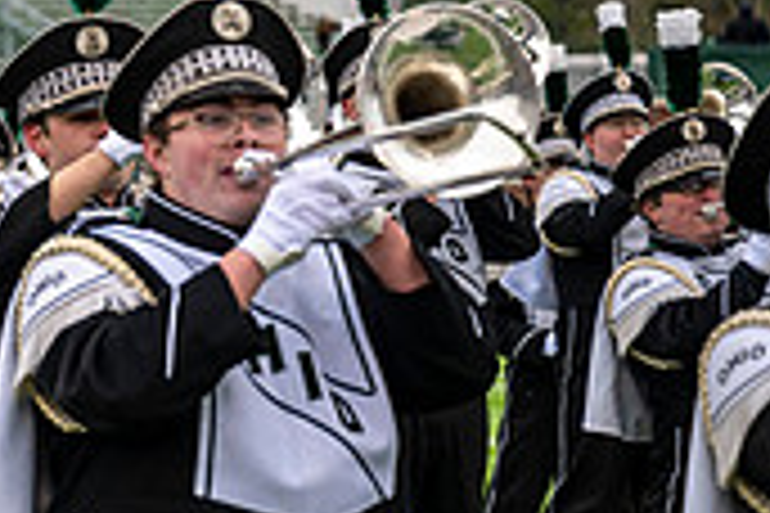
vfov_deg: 5.8
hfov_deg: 8.4
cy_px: 358
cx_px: -504
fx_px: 5069
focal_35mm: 237
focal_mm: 70
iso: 100
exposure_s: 1/500
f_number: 2.8
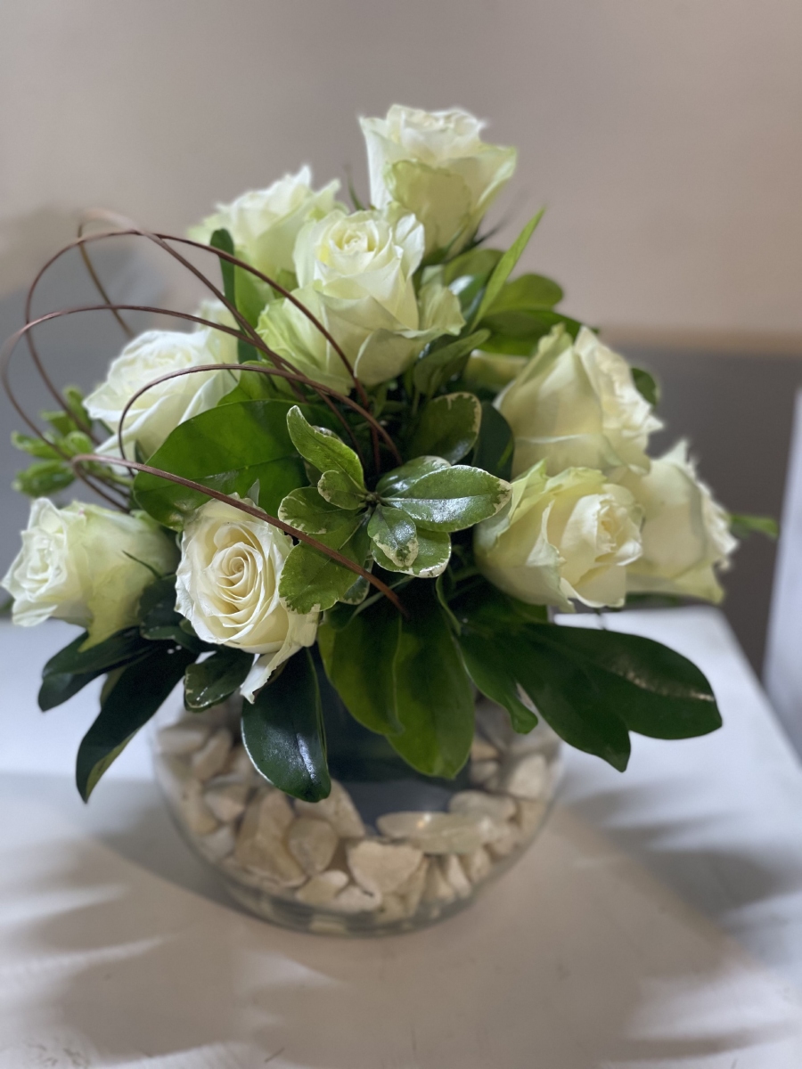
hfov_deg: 22.9
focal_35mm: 64
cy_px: 534
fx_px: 1977
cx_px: 401
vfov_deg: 30.3
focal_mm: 7.5
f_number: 2.2
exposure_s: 1/100
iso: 160
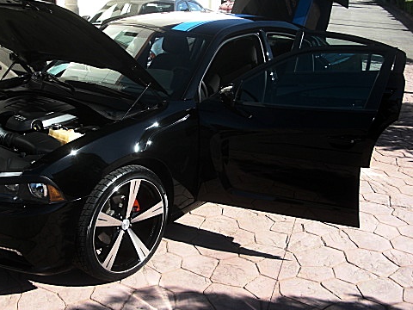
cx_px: 162
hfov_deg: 39.5
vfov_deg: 30.2
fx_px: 573
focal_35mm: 48
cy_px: 131
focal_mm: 6.3
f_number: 2.8
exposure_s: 1/400
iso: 50
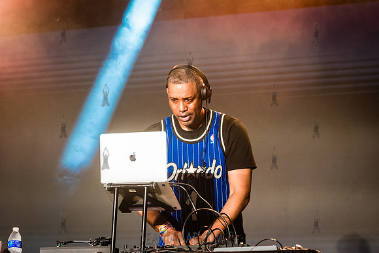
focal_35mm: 113
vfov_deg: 12.1
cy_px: 126
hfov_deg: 18.1
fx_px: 1192
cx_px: 190
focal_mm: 112
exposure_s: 1/500
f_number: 4
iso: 4000
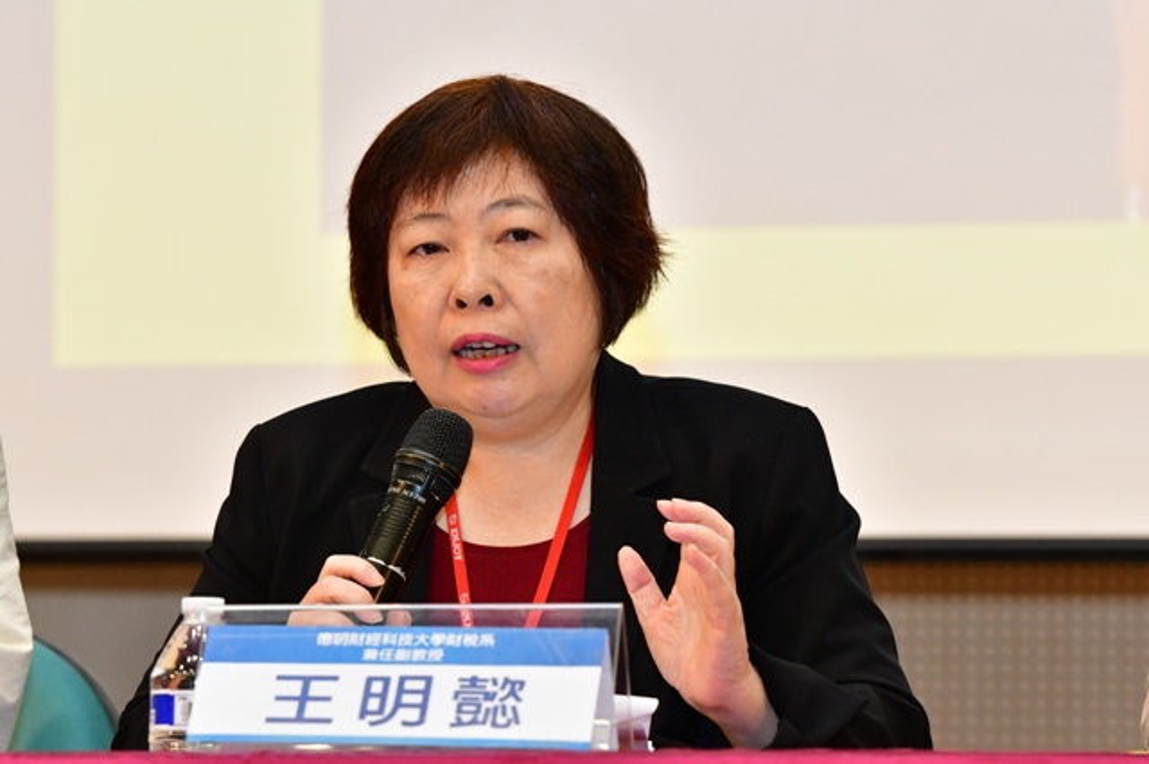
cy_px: 382
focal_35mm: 240
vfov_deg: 5.7
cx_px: 574
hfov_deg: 8.6
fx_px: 7656
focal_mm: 160
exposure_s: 1/160
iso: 3200
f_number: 5.6
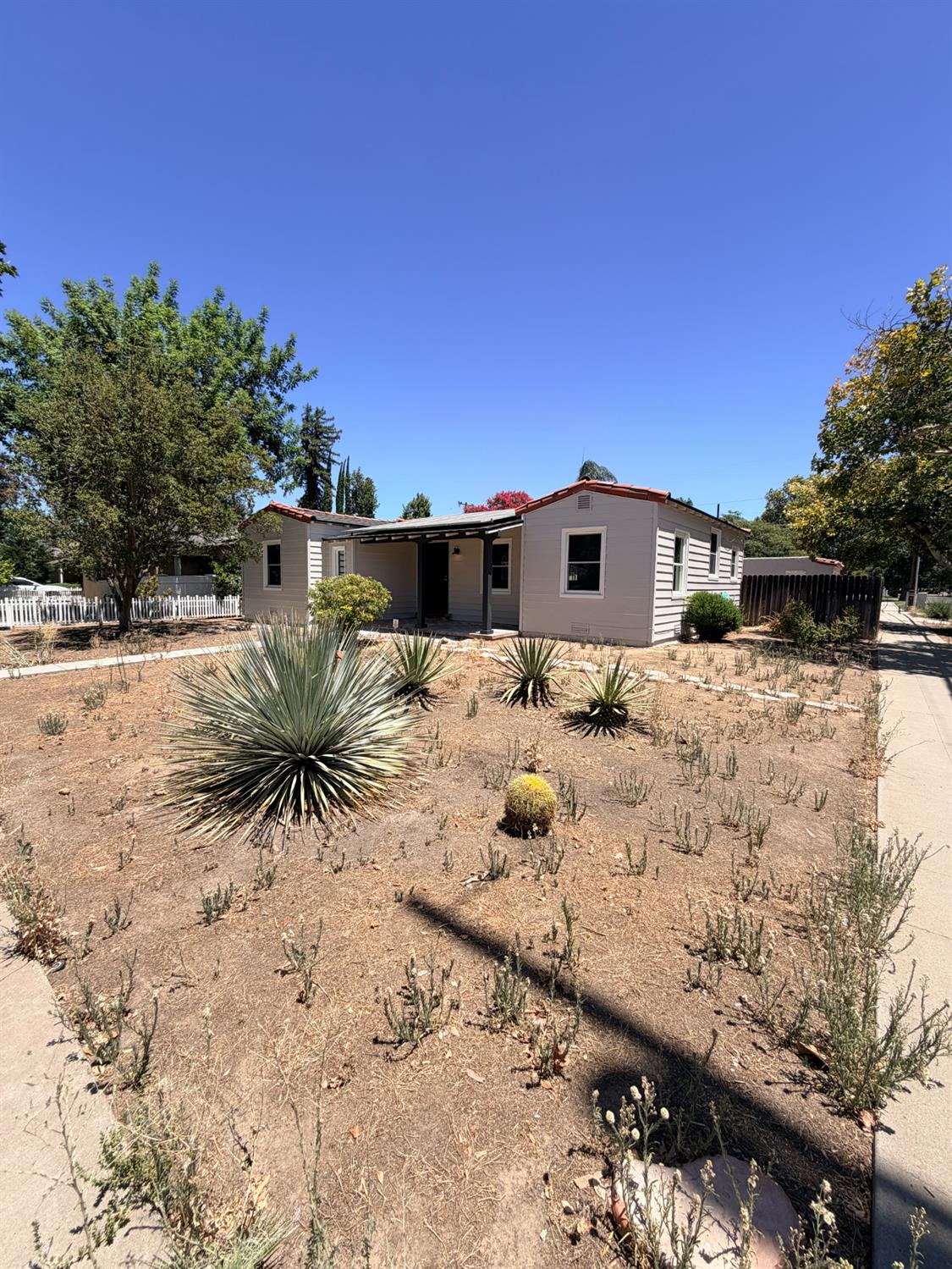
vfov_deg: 102.0
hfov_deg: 85.7
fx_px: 513
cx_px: 476
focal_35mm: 14
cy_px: 634
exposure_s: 1/770
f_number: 2.2
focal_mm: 2.22
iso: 25
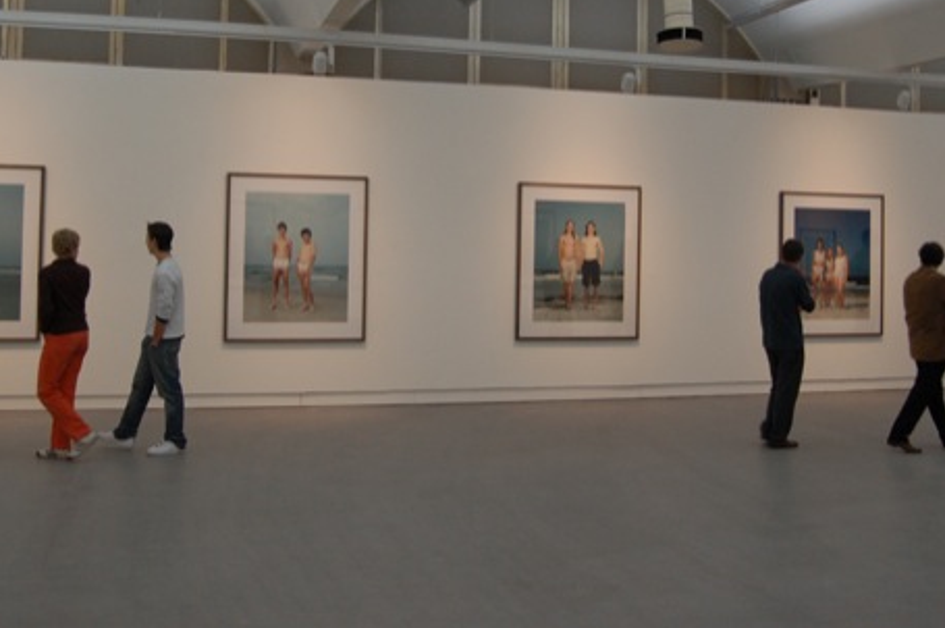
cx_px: 480
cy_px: 190
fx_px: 996
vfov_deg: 34.5
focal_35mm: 38
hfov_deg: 50.8
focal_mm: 18
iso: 800
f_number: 4
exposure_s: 1/60
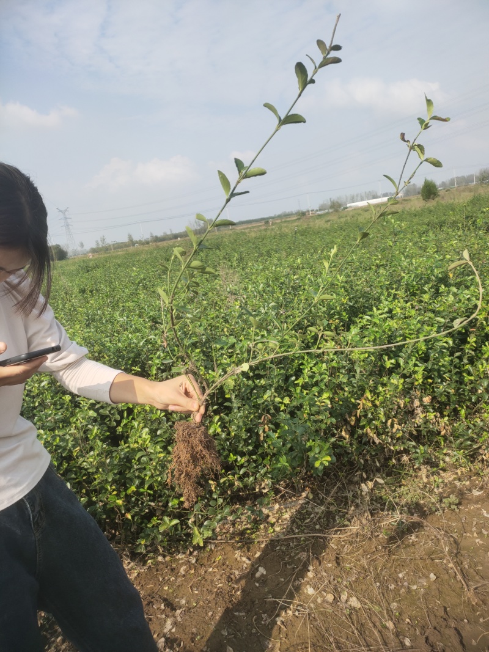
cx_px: 244
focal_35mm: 23
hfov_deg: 58.9
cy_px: 326
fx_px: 433
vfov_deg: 73.9
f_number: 1.79
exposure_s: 1/1479
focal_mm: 4.76
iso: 56
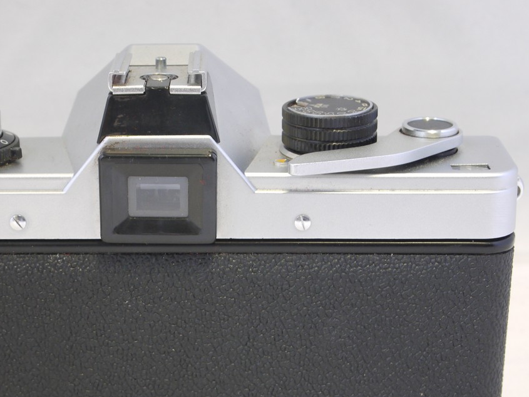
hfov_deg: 22.2
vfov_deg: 16.7
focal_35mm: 88
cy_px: 267
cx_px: 185
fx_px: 1345
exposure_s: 1/6
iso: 400
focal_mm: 31
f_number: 8
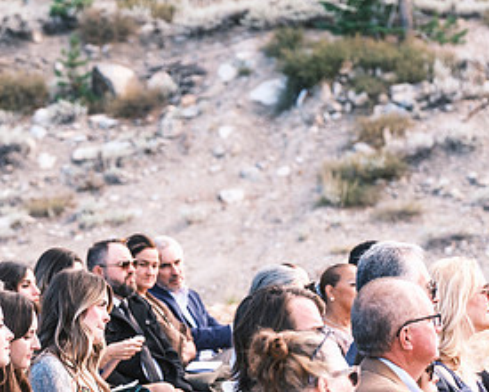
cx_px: 174
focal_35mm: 222
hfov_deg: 8.7
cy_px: 331
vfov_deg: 7.0
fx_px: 3213
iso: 400
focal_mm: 74.4
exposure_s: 1/600
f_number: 3.2
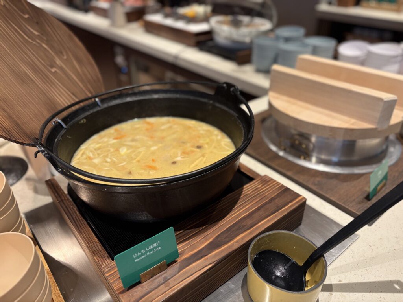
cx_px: 202
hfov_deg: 67.3
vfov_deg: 53.1
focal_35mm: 26
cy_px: 151
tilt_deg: -33.1
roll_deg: +1.8
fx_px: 303
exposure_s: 1/50
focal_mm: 5.96
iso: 80
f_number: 1.6
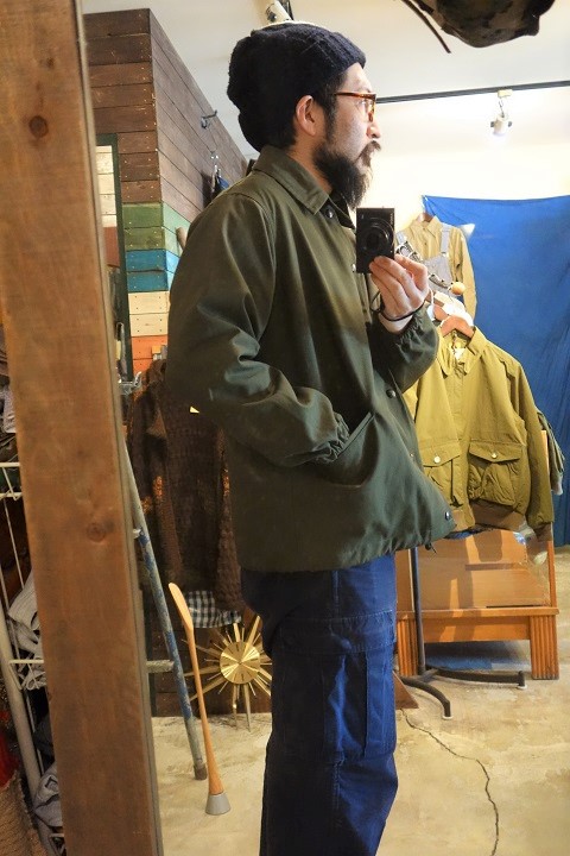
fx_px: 950
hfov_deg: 33.4
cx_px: 285
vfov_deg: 48.5
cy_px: 428
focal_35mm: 40
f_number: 2.8
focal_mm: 14.93
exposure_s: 1/50
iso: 3200
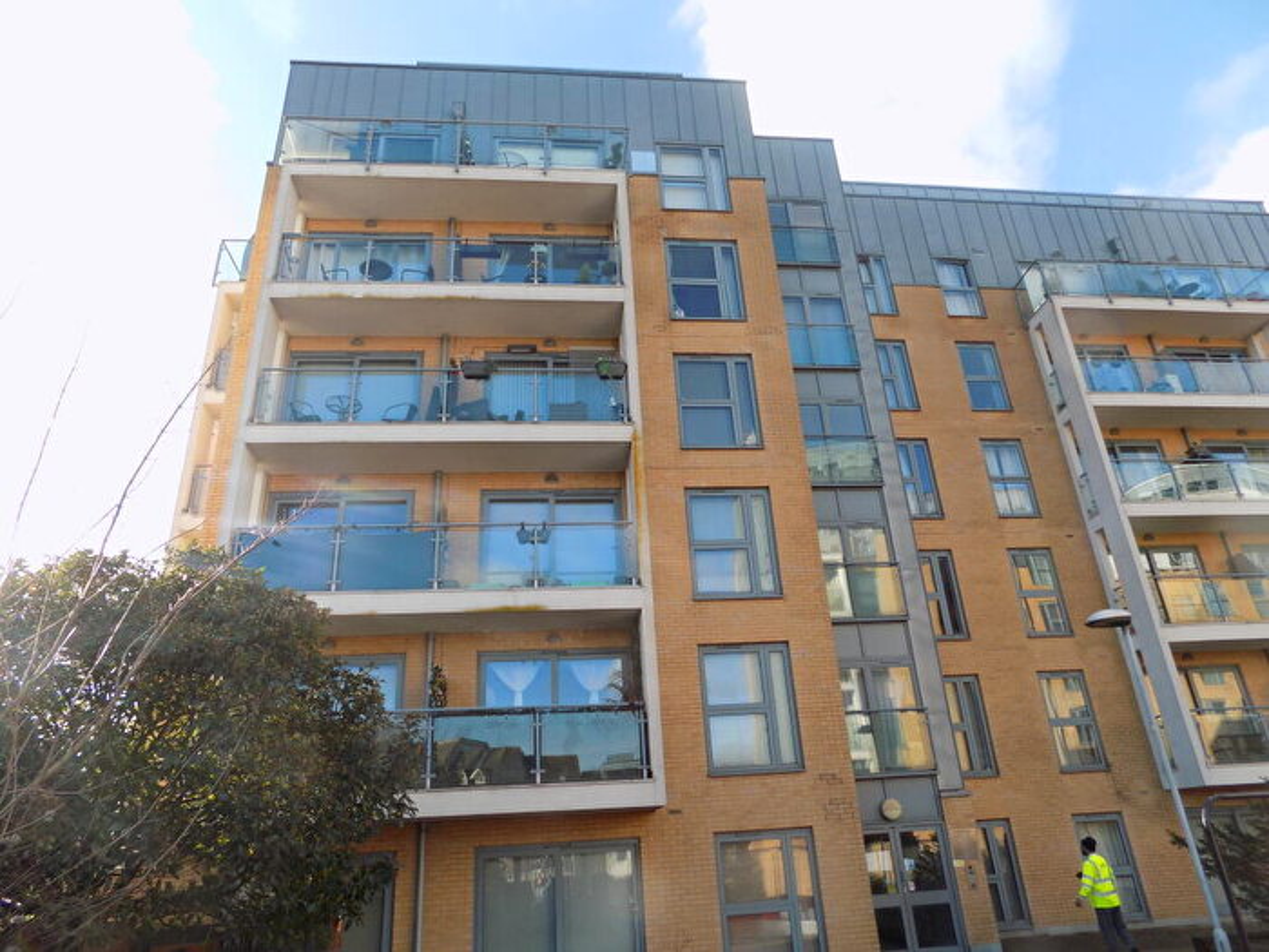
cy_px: 476
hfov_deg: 73.9
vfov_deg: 58.9
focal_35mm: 23
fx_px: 843
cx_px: 634
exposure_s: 1/250
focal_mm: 4
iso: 80
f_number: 3.1
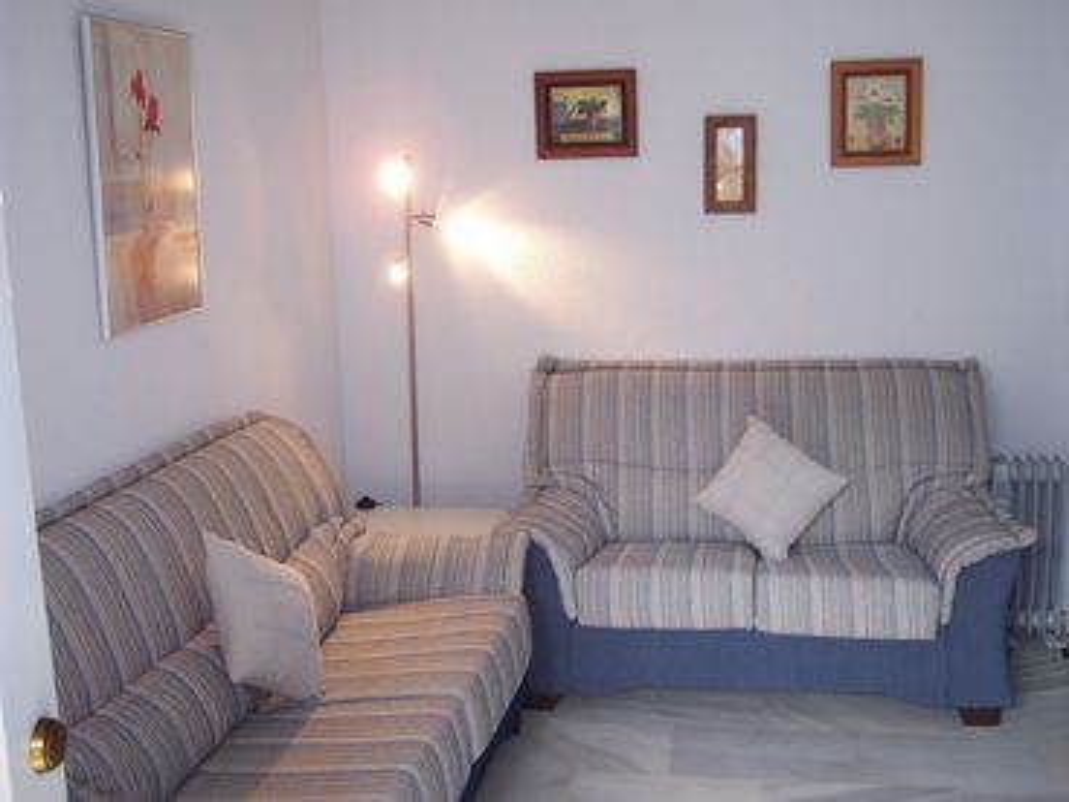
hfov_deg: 49.0
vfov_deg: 37.7
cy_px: 401
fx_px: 1174
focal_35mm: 38
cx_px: 534
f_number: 2.8
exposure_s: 1/60
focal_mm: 8
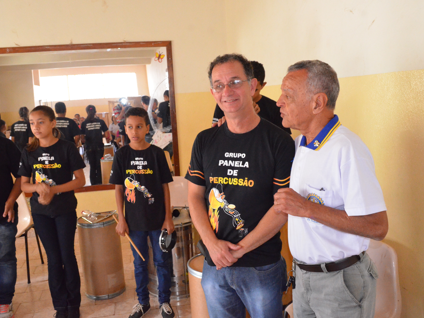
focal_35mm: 33
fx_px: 404
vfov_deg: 42.9
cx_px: 209
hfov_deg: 55.4
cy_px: 158
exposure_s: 1/60
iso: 5000
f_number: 8
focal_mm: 20
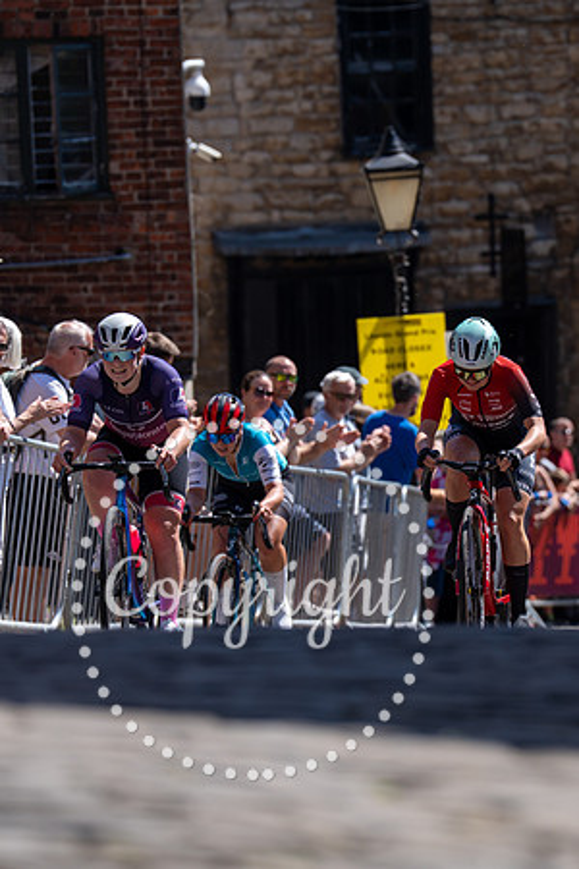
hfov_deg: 4.6
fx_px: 7237
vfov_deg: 6.9
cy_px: 434
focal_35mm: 300
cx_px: 494
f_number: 4
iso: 100
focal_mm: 200
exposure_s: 1/1600
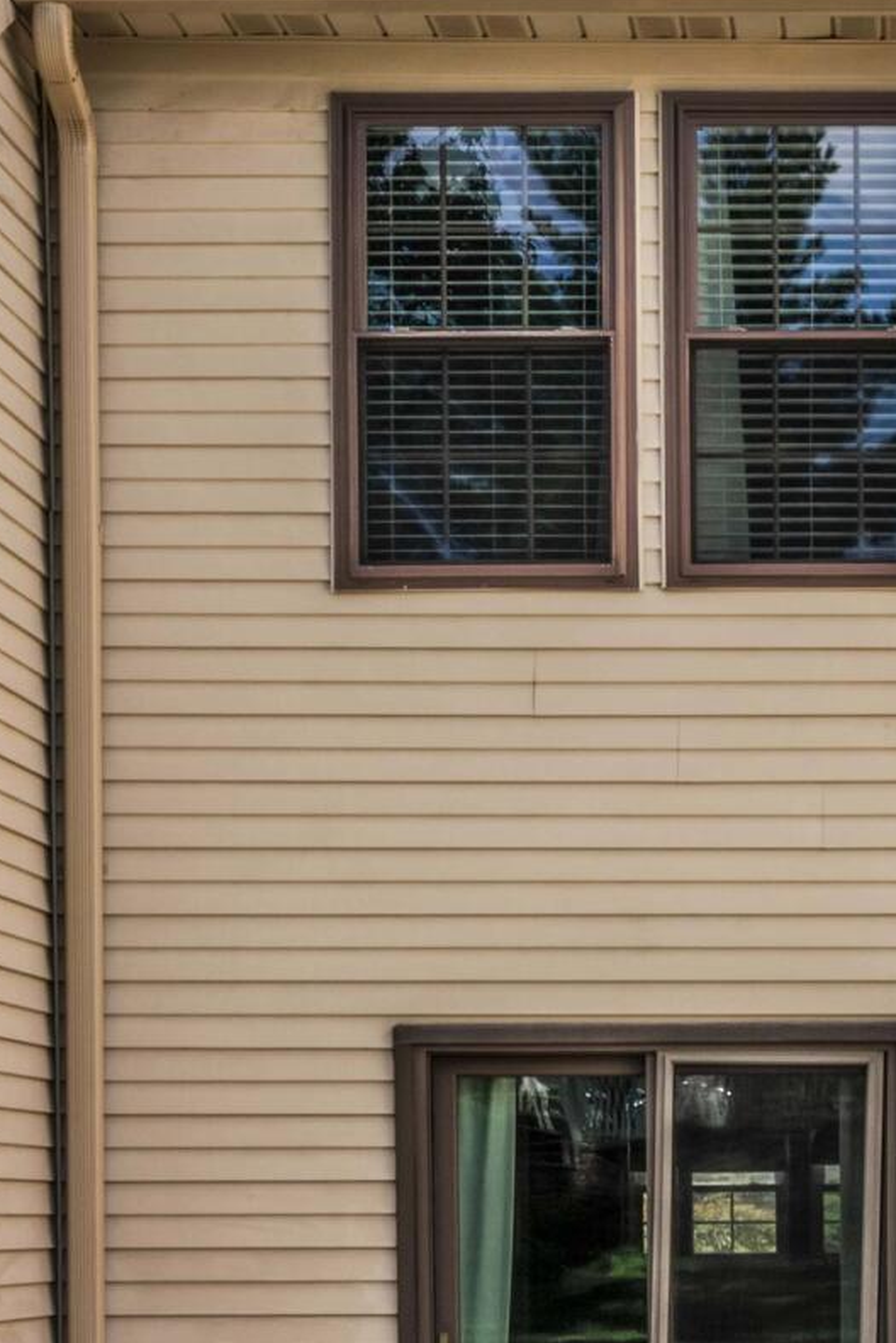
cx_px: 932
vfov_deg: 21.8
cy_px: 1252
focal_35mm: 91
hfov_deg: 14.7
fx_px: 3394
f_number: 22
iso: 100
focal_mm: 24
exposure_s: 1/20
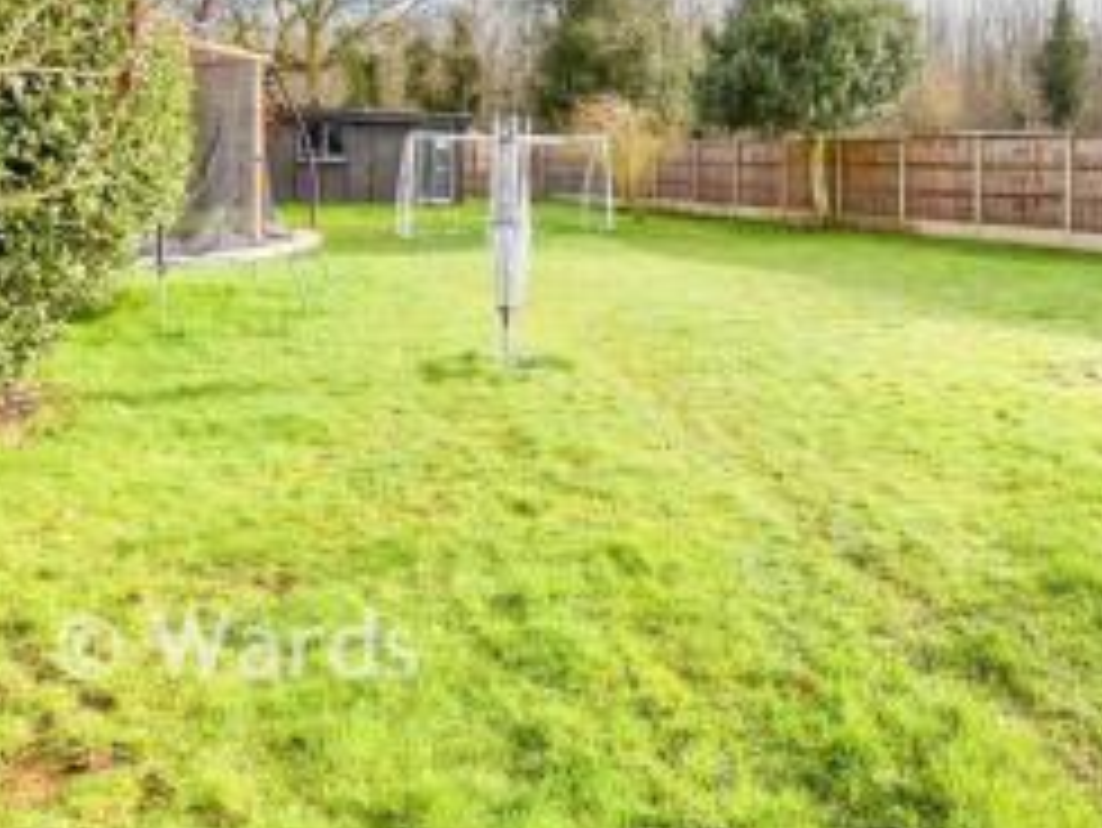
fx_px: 892
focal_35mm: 28
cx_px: 751
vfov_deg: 46.9
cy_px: 155
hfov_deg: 61.6
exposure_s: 1/400
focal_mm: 10
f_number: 8
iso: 320
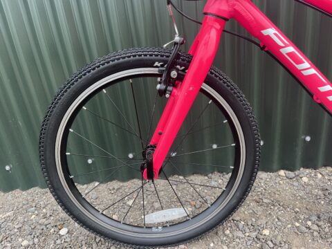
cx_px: 166
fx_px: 249
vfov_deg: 53.1
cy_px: 124
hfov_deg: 67.3
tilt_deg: -23.2
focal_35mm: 26
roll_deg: +7.6
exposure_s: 1/337
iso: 50
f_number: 1.6
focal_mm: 5.1
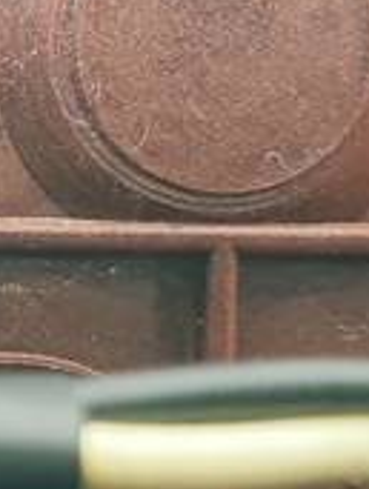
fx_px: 1374
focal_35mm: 97
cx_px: -526
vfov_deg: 20.0
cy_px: 99
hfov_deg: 12.1
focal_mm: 4.3
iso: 50
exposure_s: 1/50
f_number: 2.4
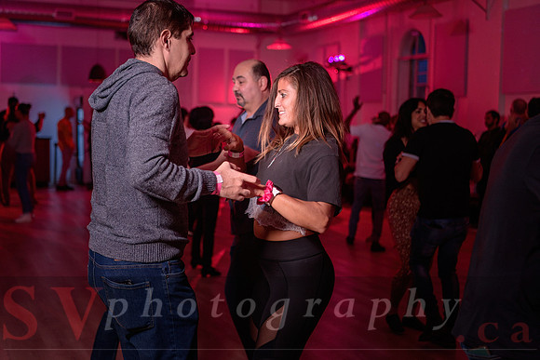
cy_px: 180
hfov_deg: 38.2
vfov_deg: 26.0
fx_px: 780
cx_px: 270
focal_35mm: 52
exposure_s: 1/100
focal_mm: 52
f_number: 2.8
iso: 800
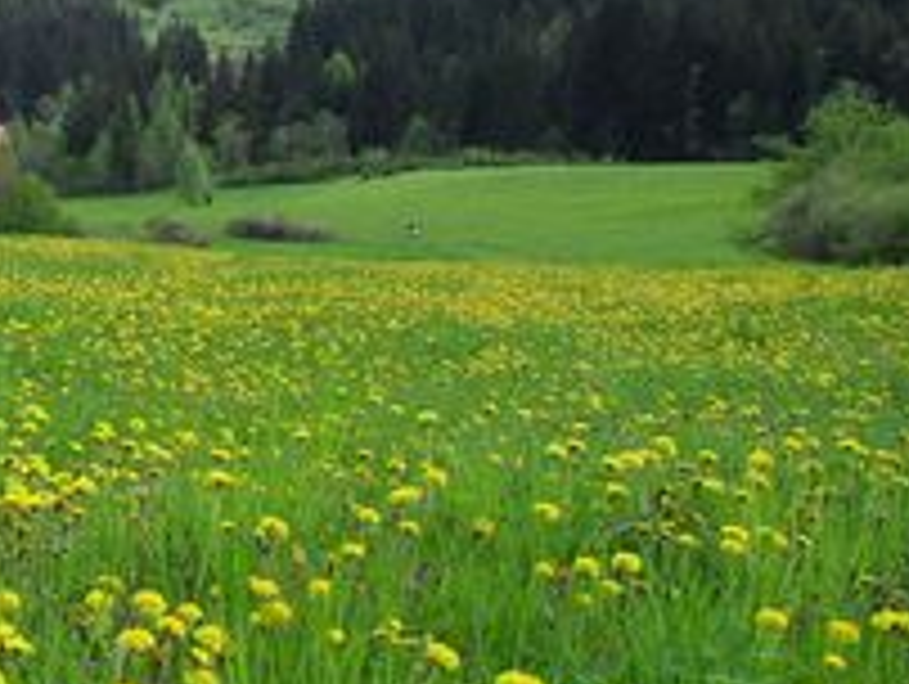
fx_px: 2051
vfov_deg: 18.9
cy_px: 274
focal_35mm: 78
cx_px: -72
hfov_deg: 23.6
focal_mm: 6.3
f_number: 8.4
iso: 100
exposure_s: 1/90
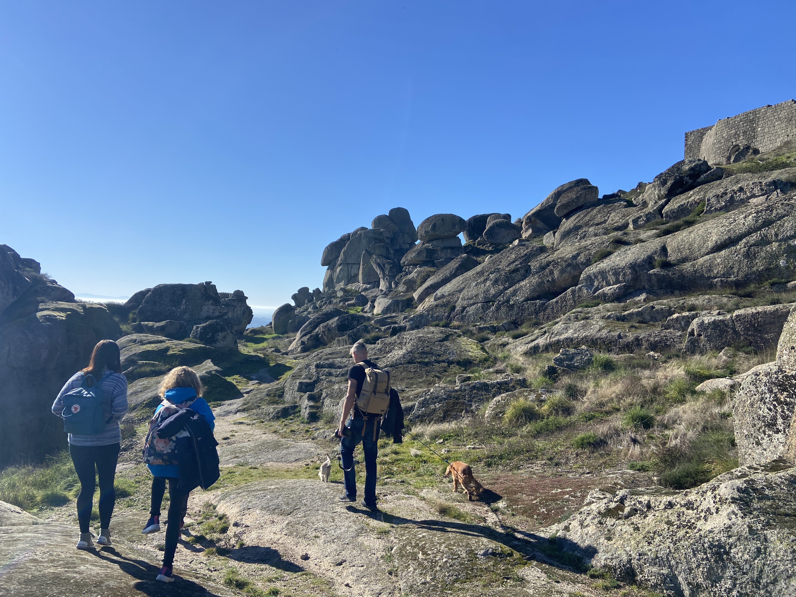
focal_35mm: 26
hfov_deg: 67.3
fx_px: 598
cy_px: 298
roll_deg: -2.4
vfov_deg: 53.1
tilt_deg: +2.6
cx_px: 398
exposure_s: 1/3205
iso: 32
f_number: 1.8
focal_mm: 4.25
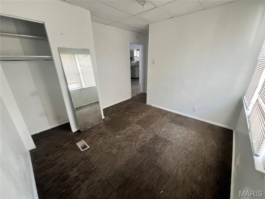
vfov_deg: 89.9
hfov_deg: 106.2
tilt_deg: -20.2
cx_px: 132
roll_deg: +1.6
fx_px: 100
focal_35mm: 13
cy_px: 100
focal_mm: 1.57
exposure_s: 1/99
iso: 250
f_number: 1.8
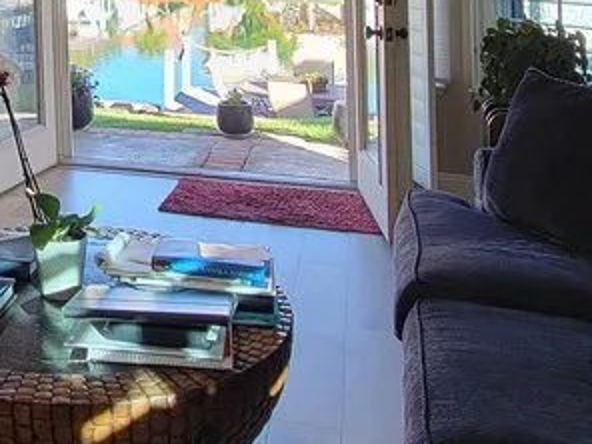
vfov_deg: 30.3
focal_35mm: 45
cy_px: 20
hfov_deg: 39.2
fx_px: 770
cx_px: 64
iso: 64
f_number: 2.2
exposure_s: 1/60
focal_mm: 2.2
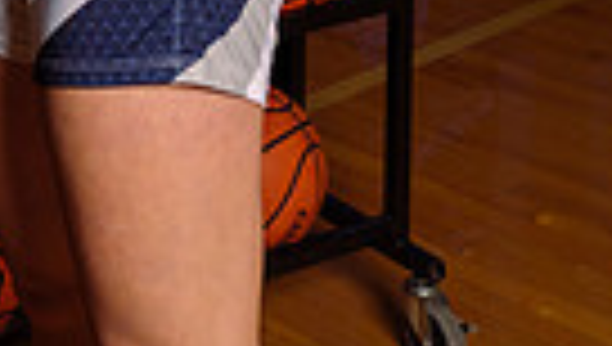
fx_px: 1967
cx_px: -14
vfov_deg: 8.8
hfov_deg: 17.3
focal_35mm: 121
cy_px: -562
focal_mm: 35
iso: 320
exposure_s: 1/250
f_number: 6.3
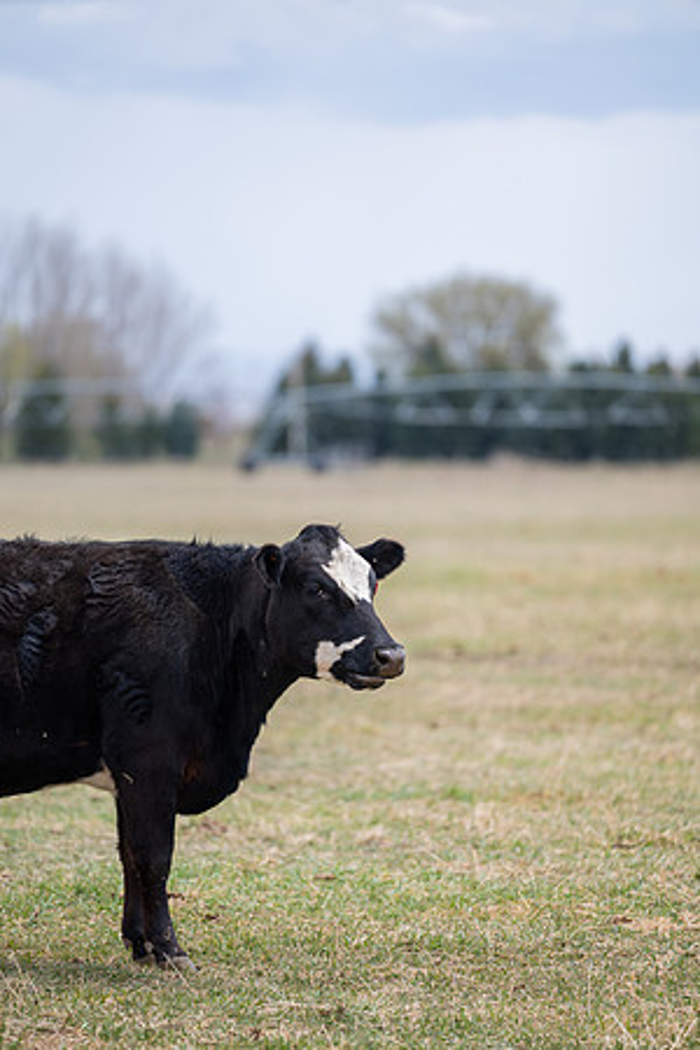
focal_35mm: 200
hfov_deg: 6.9
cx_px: 350
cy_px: 525
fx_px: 5833
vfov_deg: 10.3
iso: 125
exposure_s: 1/1000
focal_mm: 200
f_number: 2.8
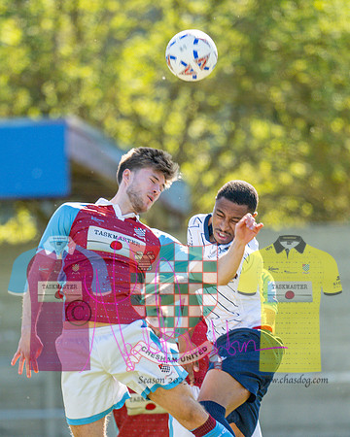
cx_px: 85
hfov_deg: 2.2
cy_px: 176
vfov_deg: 2.8
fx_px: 9095
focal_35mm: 702
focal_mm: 400
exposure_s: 1/1250
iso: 400
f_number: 4.5
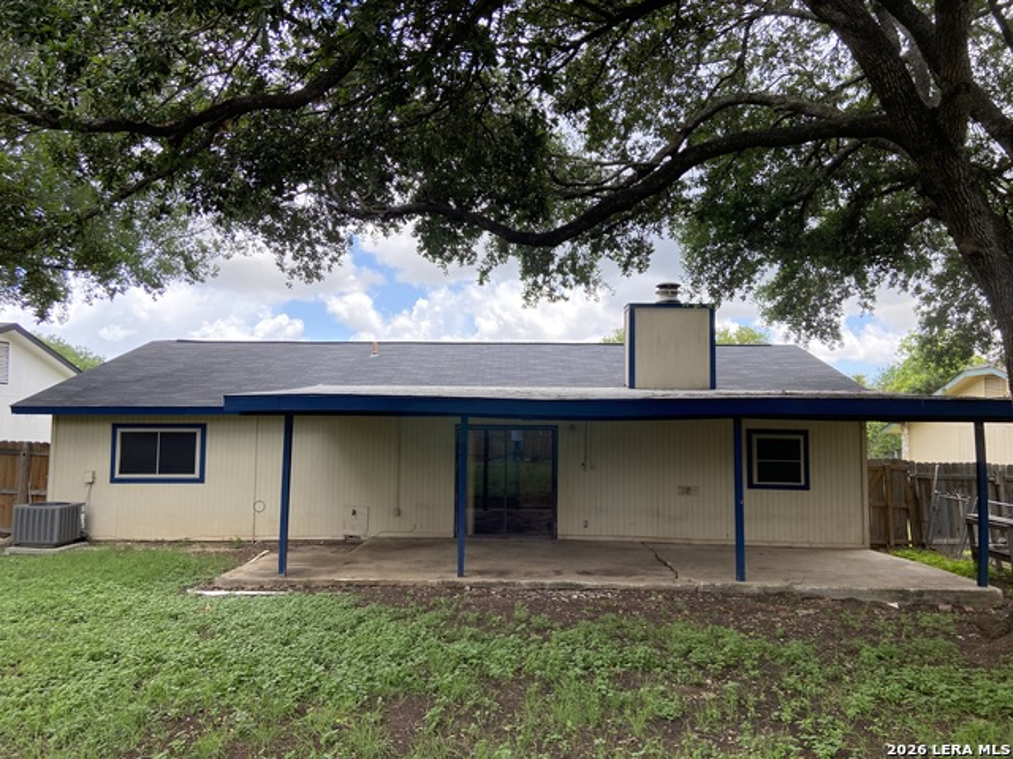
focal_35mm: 26
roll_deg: +0.3
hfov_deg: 67.3
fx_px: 761
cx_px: 506
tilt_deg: +5.7
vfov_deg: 53.1
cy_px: 380
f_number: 1.8
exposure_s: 1/565
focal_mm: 4.25
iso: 32
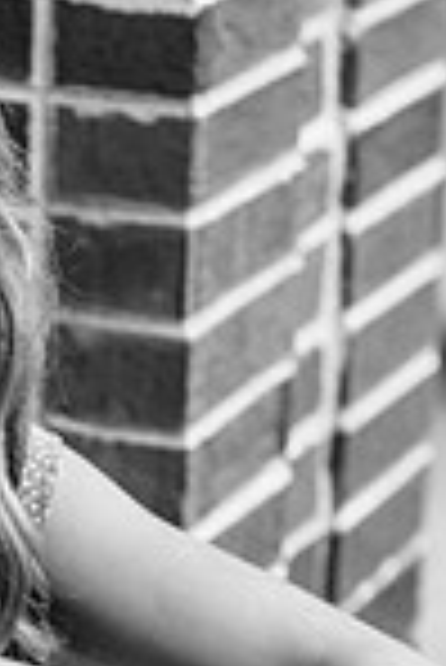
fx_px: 4783
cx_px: 0
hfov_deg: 5.3
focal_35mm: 258
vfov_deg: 7.9
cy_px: 747
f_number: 2.8
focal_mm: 85
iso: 320
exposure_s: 1/500
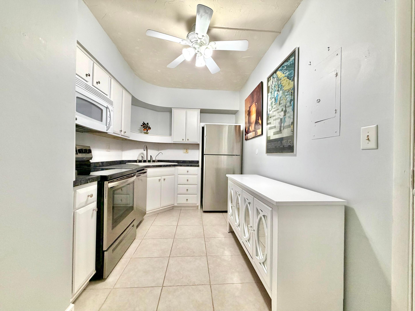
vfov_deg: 85.7
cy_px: 156
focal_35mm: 14
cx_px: 208
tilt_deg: +0.0
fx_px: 168
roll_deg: -0.7
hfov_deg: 102.1
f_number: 2.2
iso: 200
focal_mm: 2.22
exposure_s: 1/60
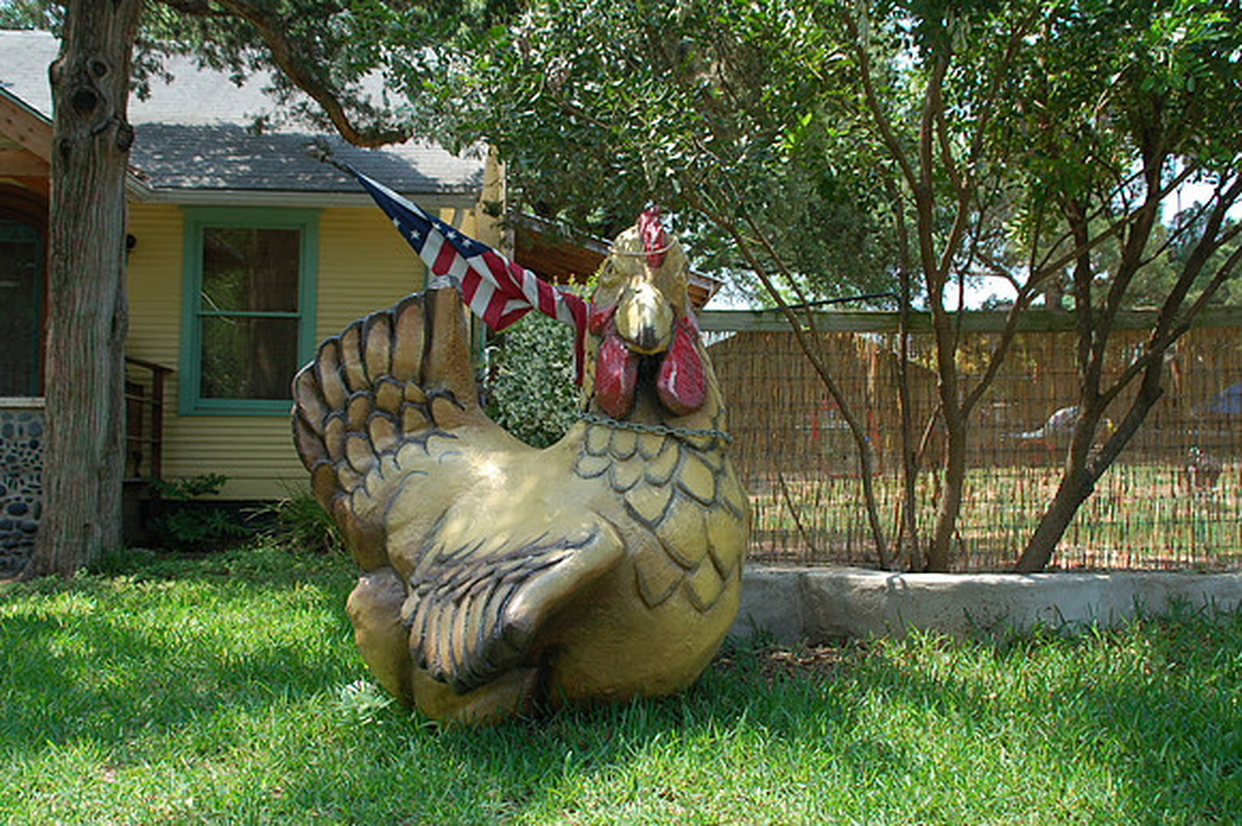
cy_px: 413
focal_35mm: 38
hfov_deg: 51.3
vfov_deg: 35.5
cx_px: 621
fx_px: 1293
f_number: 6.3
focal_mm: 25
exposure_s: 1/160
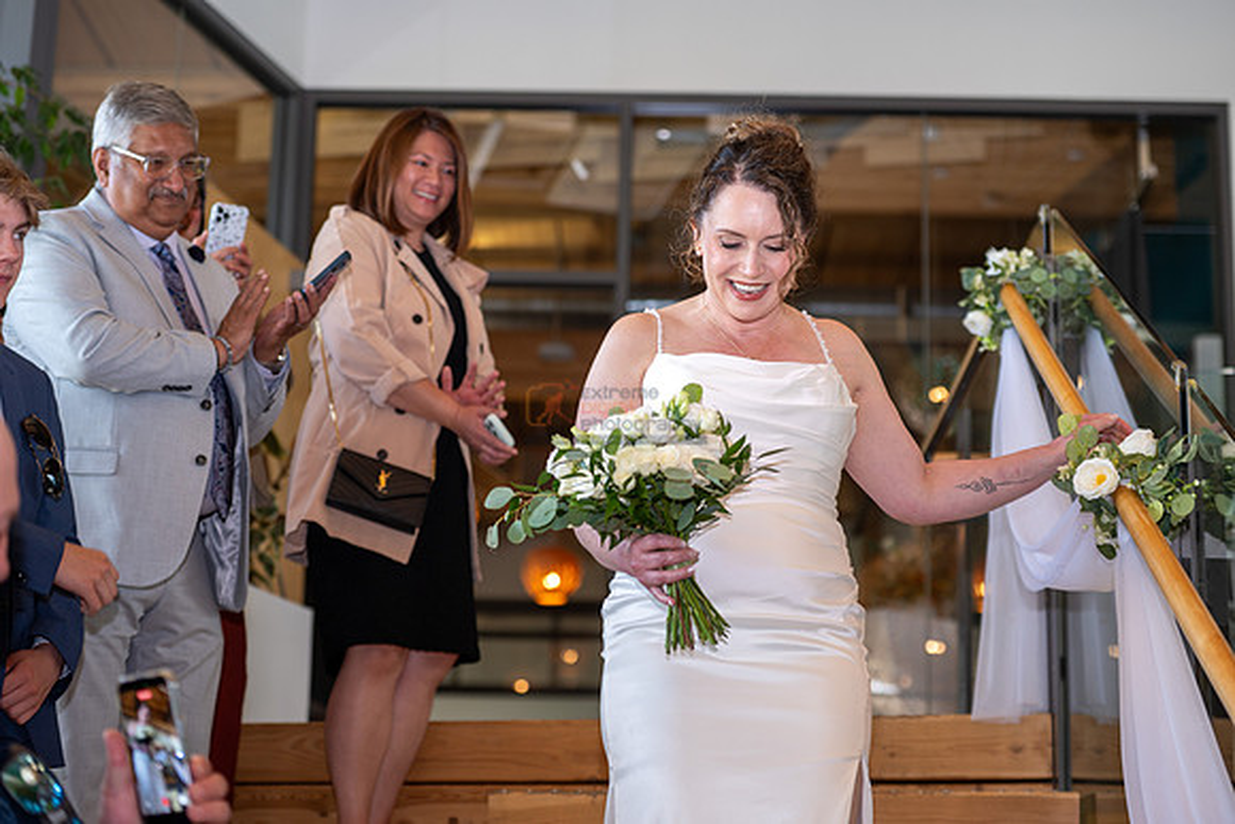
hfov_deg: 28.8
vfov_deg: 19.5
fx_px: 2402
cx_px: 618
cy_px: 412
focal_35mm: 70
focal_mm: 70
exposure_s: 1/160
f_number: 3.2
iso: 125
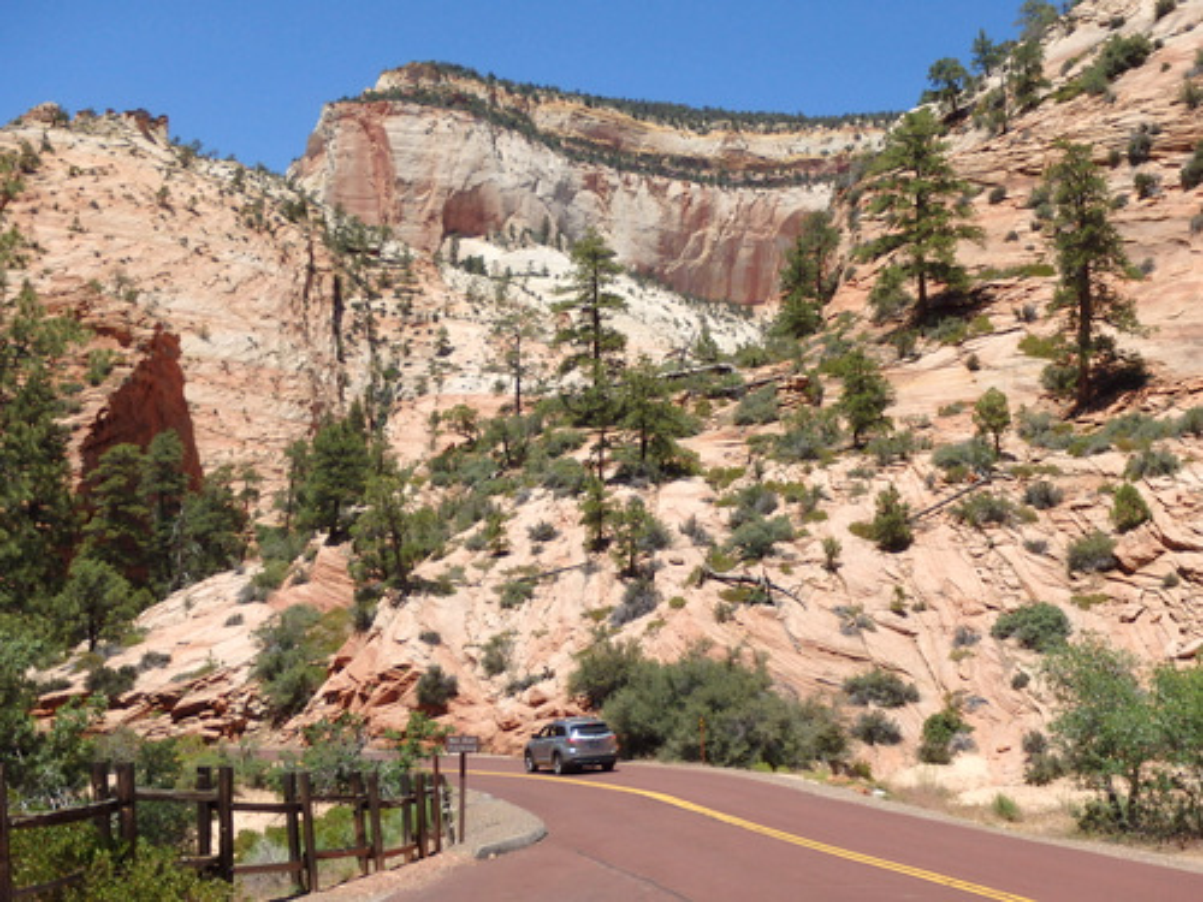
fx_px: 1703
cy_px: 451
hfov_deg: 38.9
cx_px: 602
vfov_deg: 29.7
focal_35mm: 49
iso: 125
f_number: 14
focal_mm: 8.8
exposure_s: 1/100
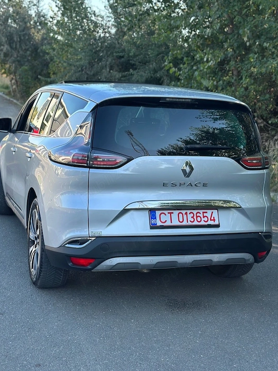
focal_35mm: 54
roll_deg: -4.7
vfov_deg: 35.5
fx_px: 578
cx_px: 134
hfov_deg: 27.0
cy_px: 190
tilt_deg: -11.5
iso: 80
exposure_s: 1/719
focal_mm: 6.86
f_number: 1.78
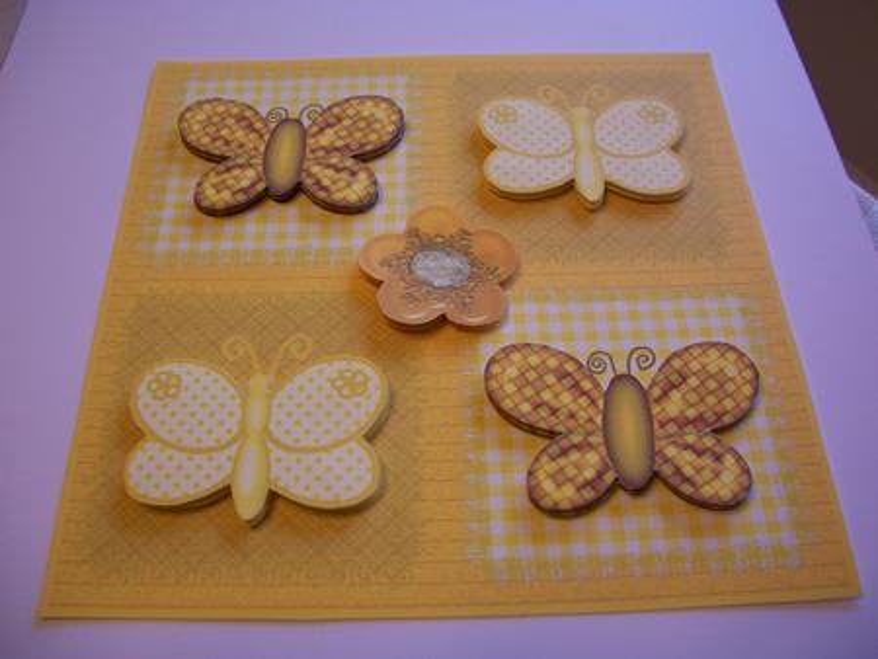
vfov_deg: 40.7
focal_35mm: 35
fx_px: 888
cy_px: 330
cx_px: 439
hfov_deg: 52.6
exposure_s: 1/125
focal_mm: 6.3
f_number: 3.1
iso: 80
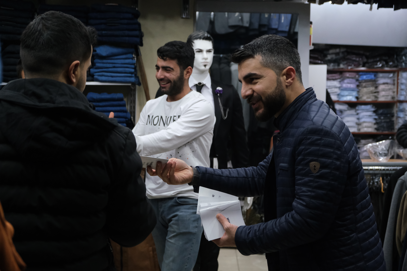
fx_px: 723
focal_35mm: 64
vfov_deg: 21.2
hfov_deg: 31.4
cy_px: 136
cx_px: 204
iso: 3200
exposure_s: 1/800
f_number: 4
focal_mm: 42.5
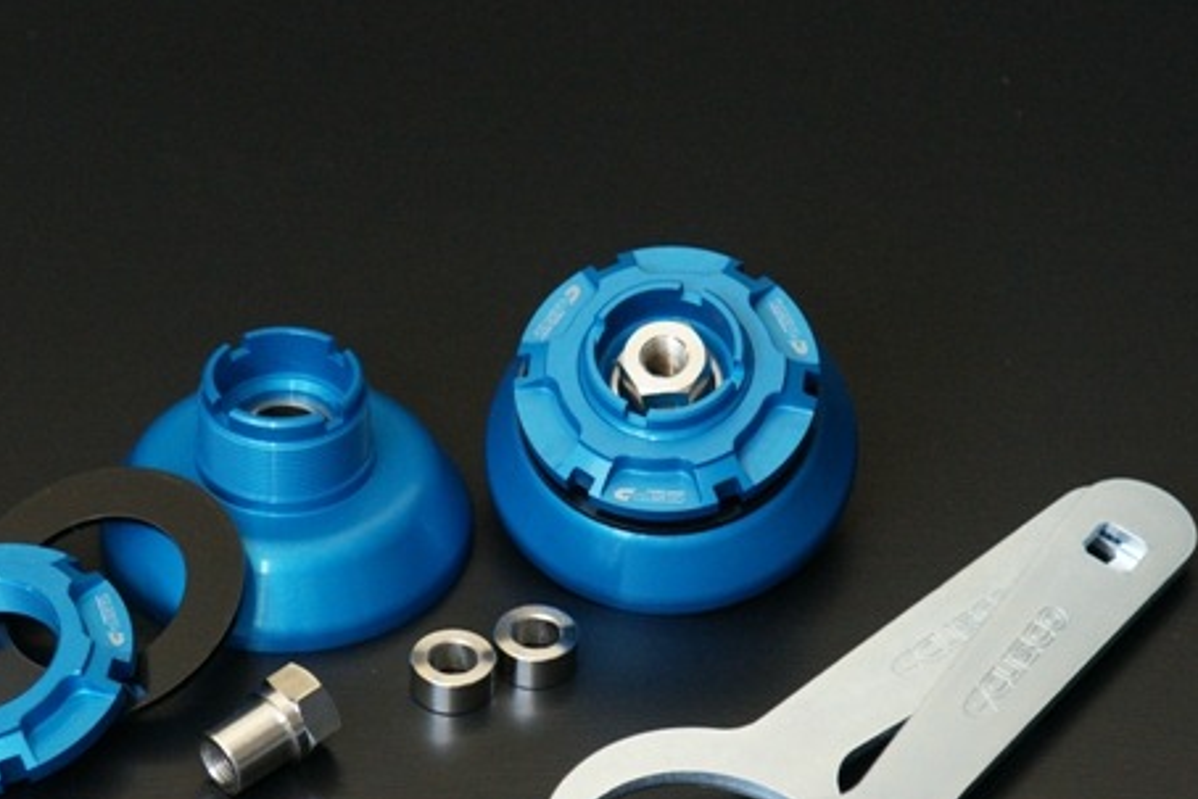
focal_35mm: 148
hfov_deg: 13.9
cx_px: 491
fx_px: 4926
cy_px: 516
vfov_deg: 9.3
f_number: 5.6
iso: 800
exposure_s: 1/20
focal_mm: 70
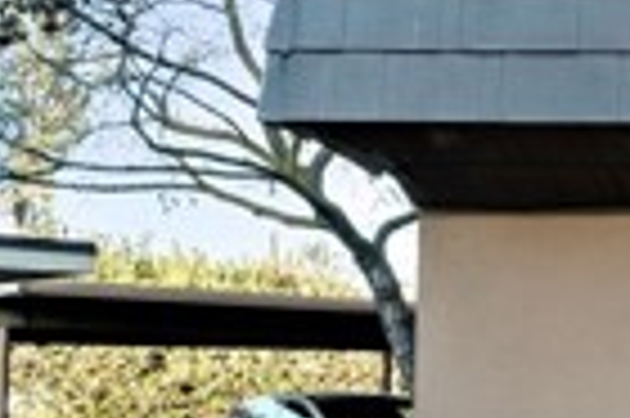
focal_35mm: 64
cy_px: 182
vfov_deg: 21.2
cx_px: 1134
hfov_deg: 21.1
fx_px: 1119
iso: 80
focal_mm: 14
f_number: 5.6
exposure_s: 1/125
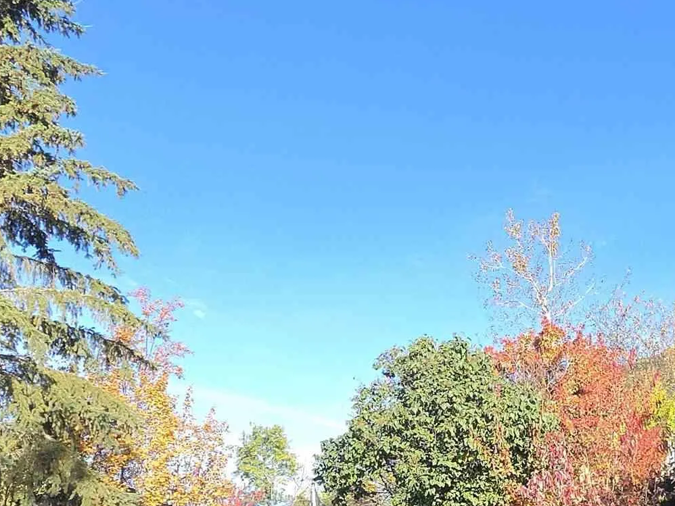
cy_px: 430
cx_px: 693
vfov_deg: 34.5
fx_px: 780
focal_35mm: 40
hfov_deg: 40.3
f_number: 2.2
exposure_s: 1/493
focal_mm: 2.2
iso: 50
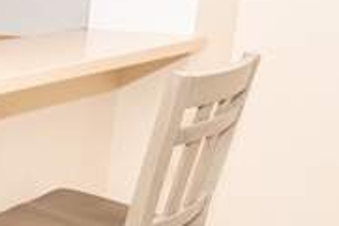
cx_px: -189
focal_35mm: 78
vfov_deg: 17.3
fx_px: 732
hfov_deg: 21.3
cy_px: 216
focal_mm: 17.6
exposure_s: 1/250
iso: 250
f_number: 6.3
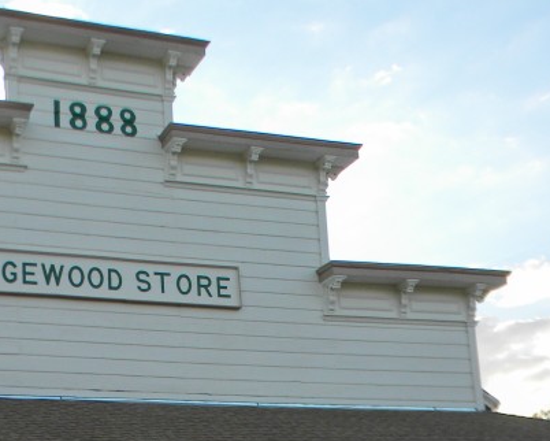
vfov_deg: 23.5
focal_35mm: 62
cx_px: 115
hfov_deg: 29.8
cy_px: 444
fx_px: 1010
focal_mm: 5
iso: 80
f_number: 3.5
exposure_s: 1/240
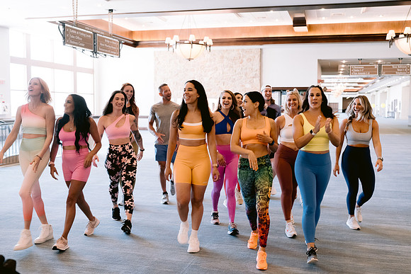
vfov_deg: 35.1
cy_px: 131
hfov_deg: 50.6
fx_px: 434
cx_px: 221
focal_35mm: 38
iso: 1600
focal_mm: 35
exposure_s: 1/250
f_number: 3.2
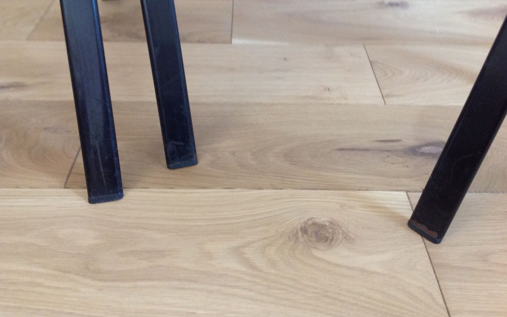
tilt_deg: -38.1
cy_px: 126
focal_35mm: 38
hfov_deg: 51.5
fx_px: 525
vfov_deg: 33.5
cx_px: 252
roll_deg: -1.1
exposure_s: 1/15
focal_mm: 4.28
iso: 250
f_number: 2.4
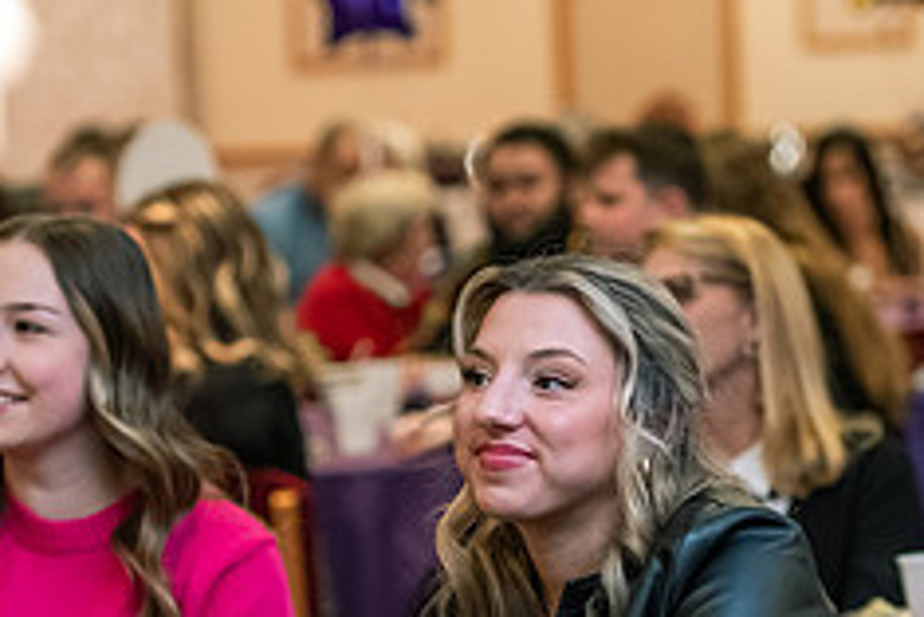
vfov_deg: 6.5
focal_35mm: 212
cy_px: 501
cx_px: 409
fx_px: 5444
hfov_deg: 9.7
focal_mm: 86
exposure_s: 1/160
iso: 2500
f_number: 3.2
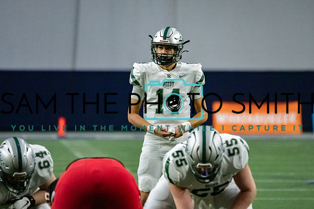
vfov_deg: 3.0
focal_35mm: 455
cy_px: 94
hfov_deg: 4.5
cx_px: 173
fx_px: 3970
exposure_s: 1/1250
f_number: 5.6
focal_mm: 400
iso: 16000
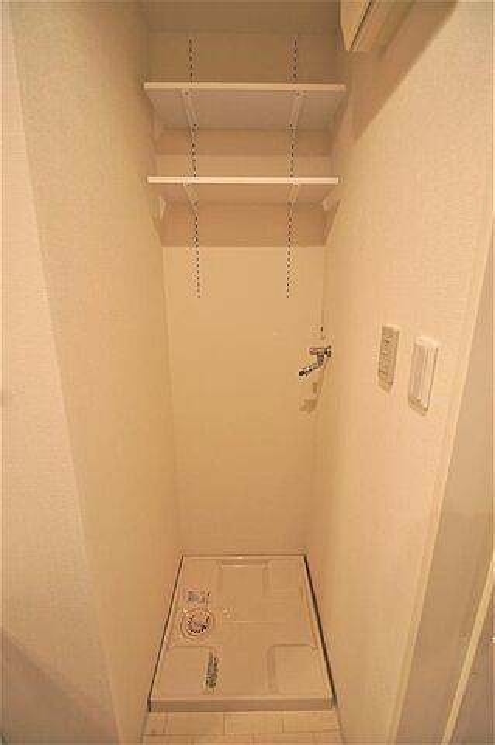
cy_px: 372
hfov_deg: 77.2
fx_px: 310
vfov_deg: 100.4
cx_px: 248
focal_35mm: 15
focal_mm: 10
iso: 200
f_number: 3.5
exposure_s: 1/30
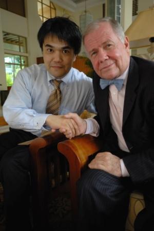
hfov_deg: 43.7
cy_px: 116
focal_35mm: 30
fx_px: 192
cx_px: 77
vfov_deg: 61.9
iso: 400
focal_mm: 20
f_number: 5.6
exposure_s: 1/30
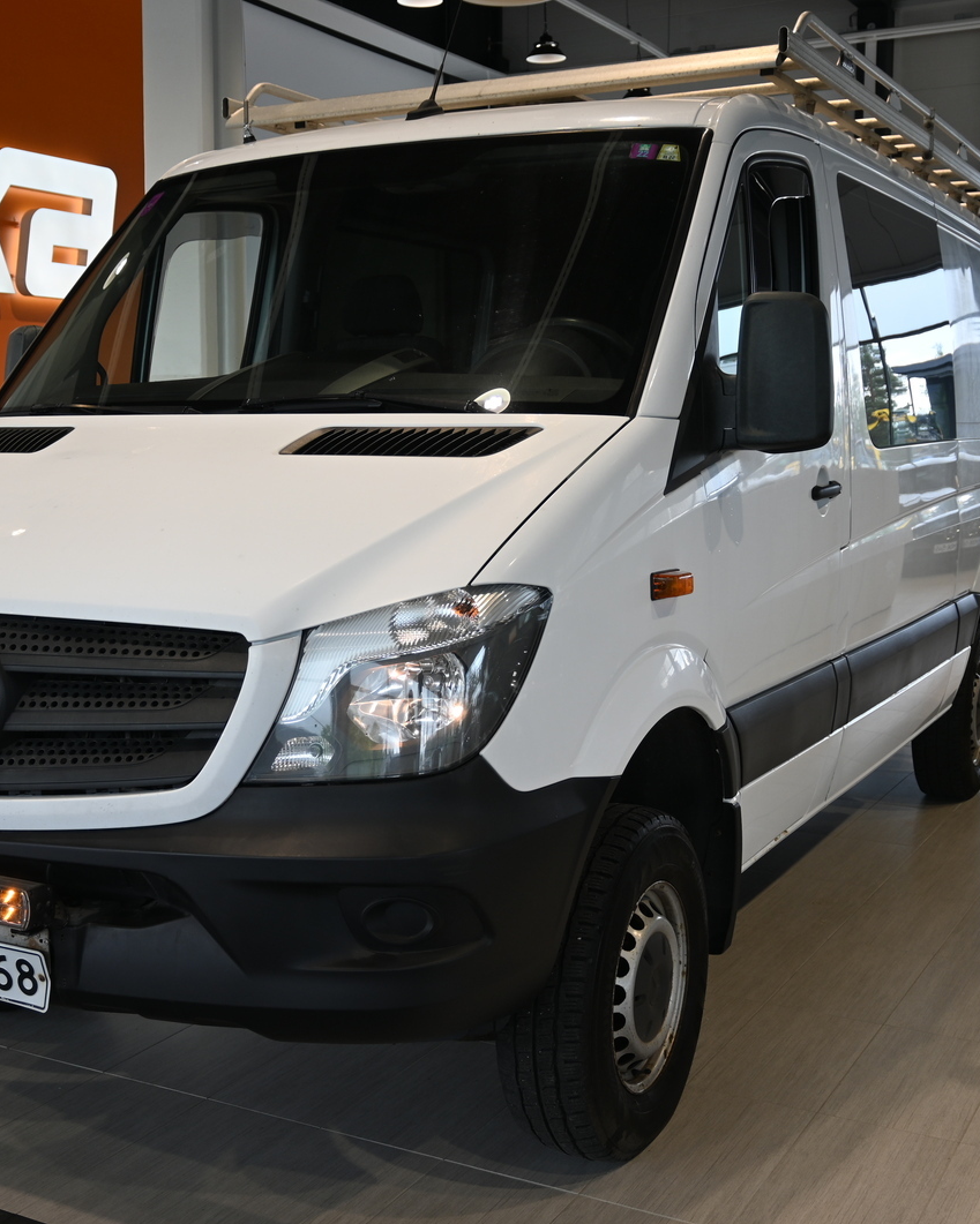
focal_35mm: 44
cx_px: 413
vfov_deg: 41.9
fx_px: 1598
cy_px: 614
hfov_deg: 34.0
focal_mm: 20.5
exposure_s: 1/40
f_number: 3.8
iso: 100
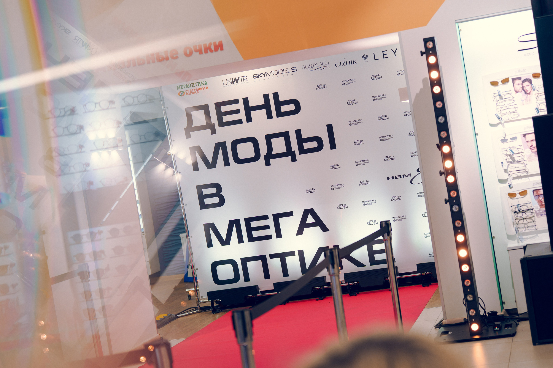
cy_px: 184
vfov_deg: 19.1
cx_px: 276
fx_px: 1097
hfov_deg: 28.3
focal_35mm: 71
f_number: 2.8
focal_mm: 61
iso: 100
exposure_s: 1/125
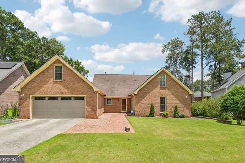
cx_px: 122
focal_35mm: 16
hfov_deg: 96.8
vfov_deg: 73.7
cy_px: 82
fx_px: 109
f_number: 8
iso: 200
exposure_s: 1/800
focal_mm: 16
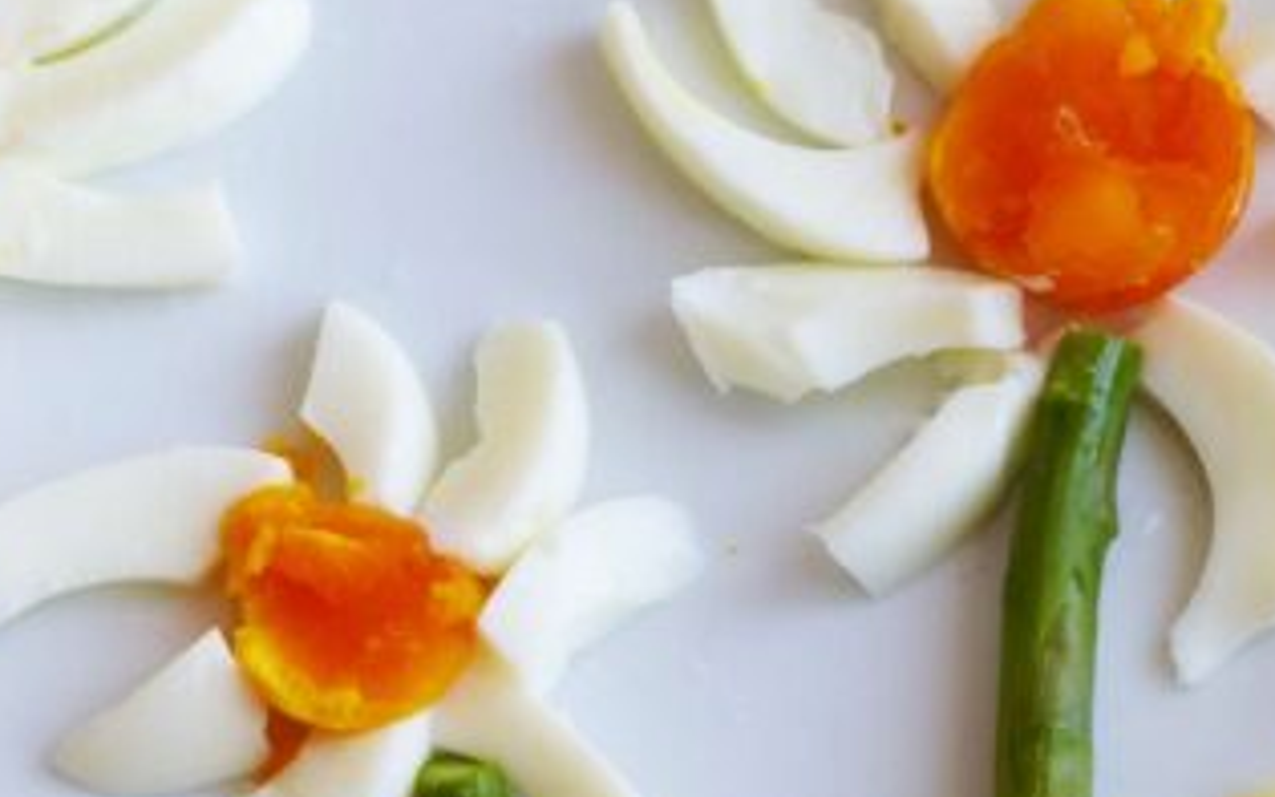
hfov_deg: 7.9
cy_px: 461
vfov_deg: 5.0
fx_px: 9175
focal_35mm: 264
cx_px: 575
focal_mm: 19.6
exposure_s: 1/100
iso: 100
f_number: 2.8
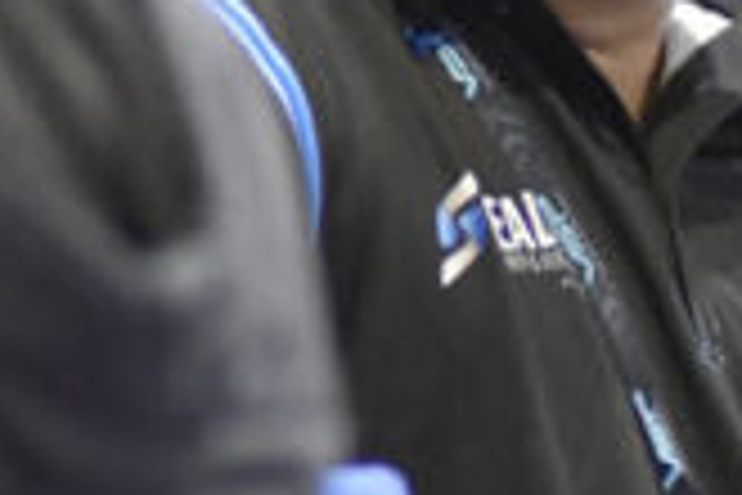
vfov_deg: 1.2
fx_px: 23083
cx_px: 1192
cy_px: 4
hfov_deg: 1.8
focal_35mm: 1120
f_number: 2.8
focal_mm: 180
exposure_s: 1/125
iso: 6400
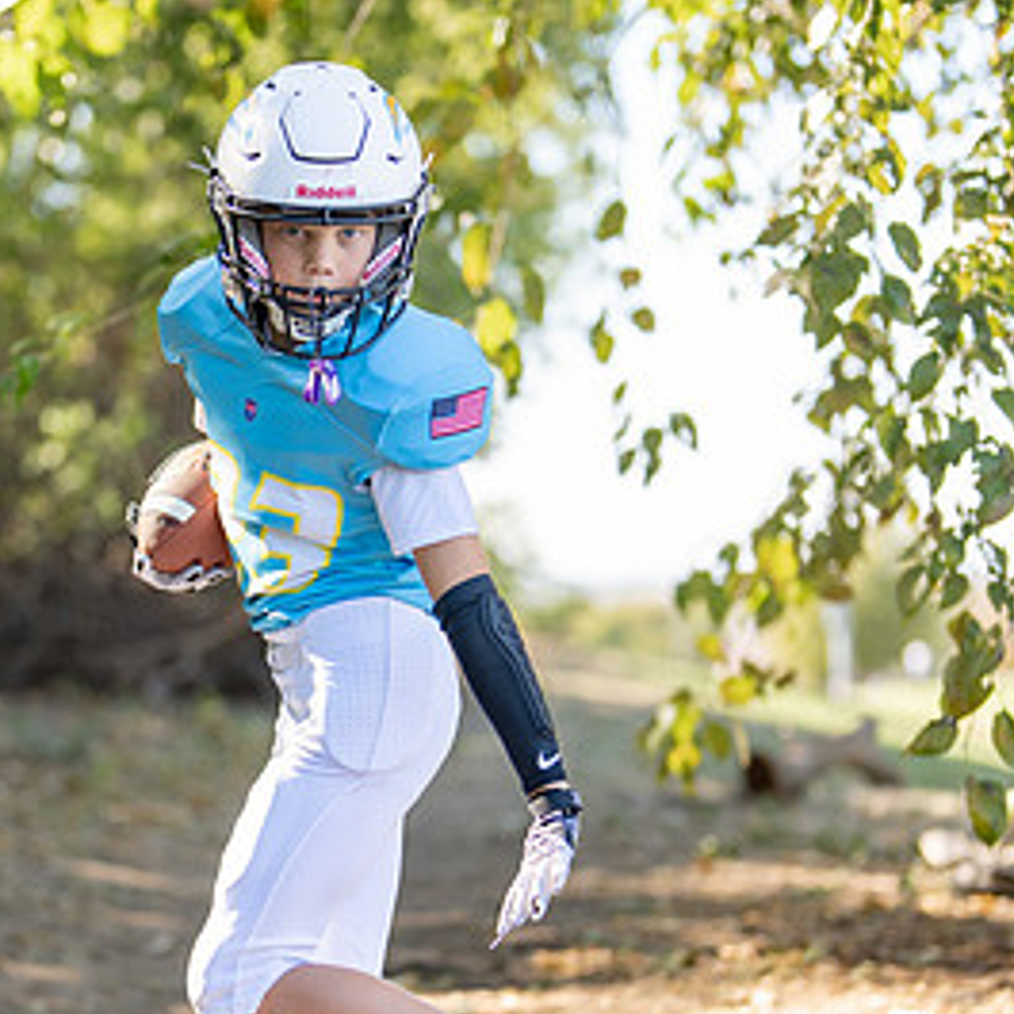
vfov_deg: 16.4
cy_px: 678
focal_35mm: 106
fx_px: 3513
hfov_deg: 16.4
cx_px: 345
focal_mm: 50
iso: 100
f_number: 1.2
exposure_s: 1/1600
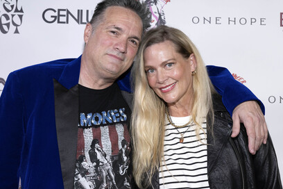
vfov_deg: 25.5
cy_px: 92
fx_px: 417
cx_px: 134
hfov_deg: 37.5
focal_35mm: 53
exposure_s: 1/200
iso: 800
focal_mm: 48
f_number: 5.6
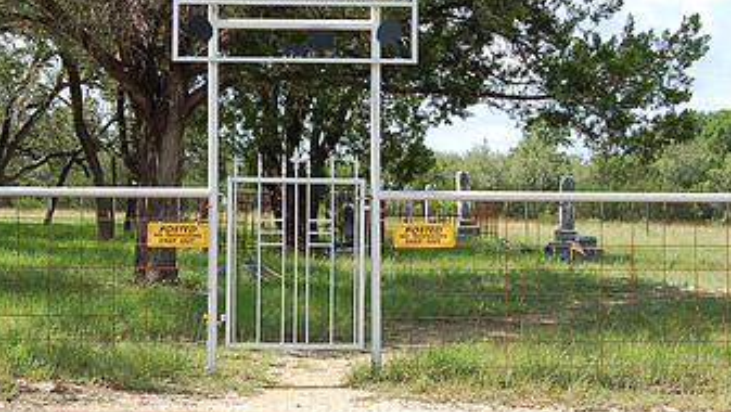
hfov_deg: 26.1
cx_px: 267
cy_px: 100
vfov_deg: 14.9
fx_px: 1571
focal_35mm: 81
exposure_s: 1/200
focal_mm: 30
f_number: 9
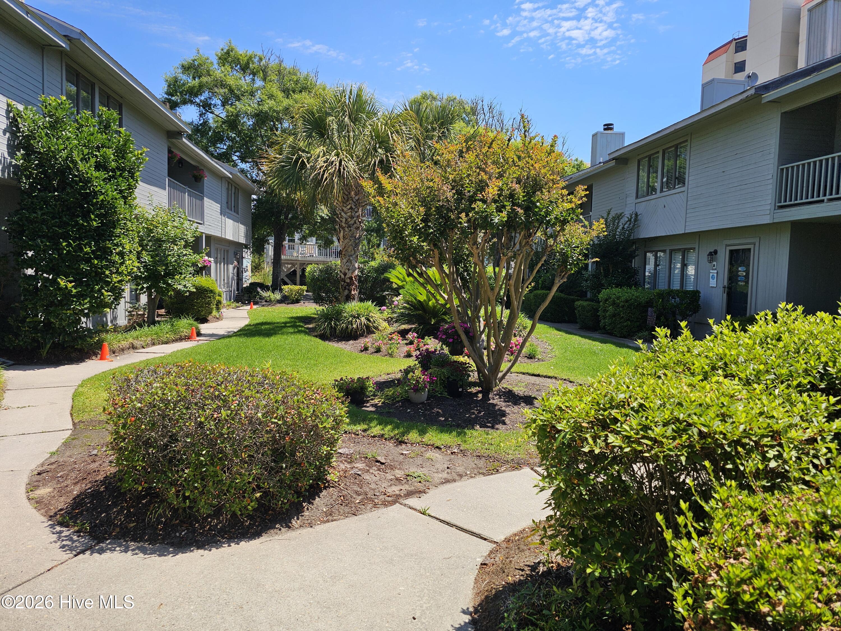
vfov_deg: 58.9
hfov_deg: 73.9
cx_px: 420
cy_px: 316
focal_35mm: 23
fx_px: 559
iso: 10
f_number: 1.7
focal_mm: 6.3
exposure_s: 1/619
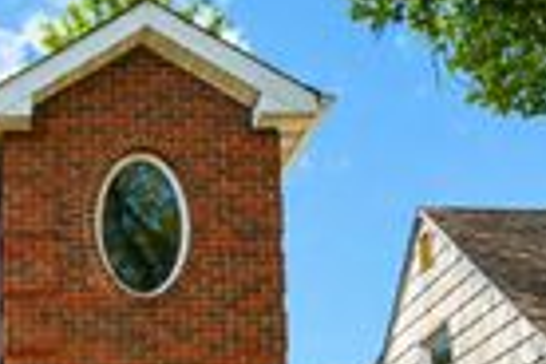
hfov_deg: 26.5
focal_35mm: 69
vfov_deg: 18.1
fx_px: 1046
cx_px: -83
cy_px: 508
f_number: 7.1
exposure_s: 1/100
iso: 100
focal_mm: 19
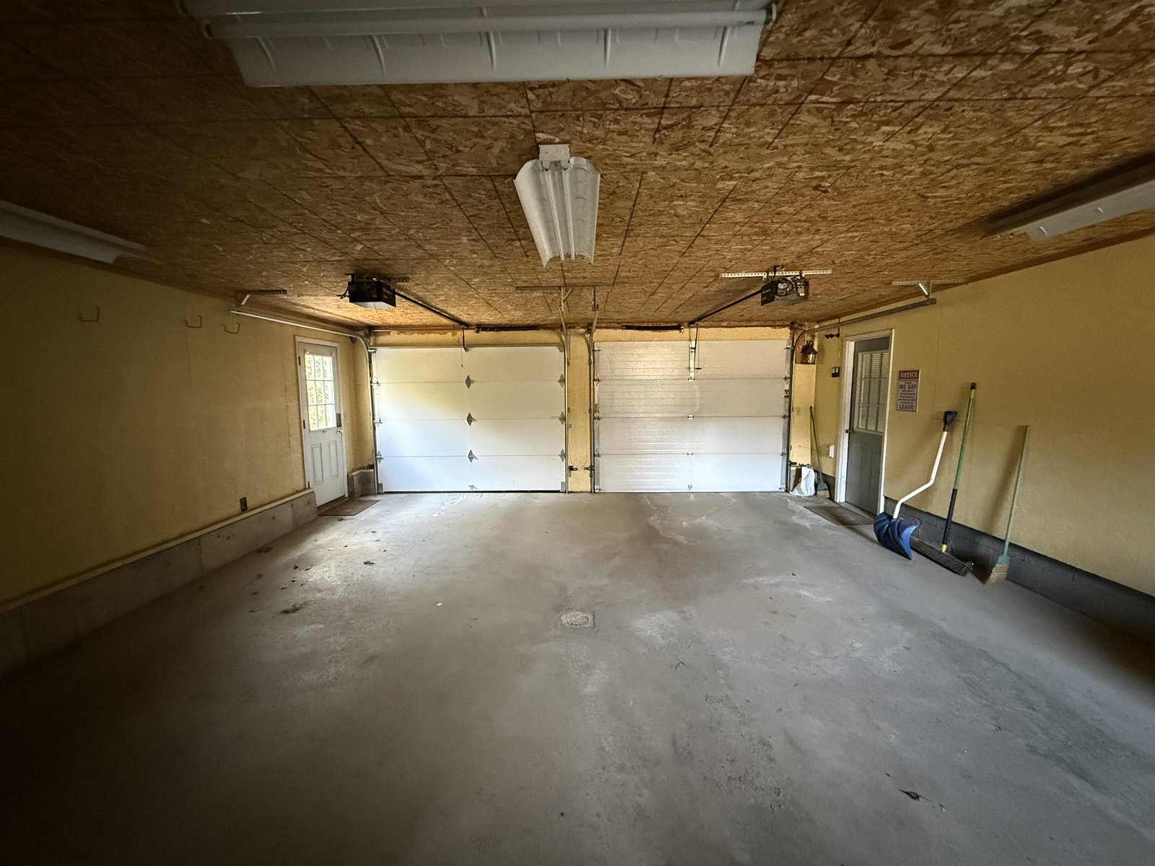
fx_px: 467
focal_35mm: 14
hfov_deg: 102.1
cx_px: 578
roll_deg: +0.2
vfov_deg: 85.7
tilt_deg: -6.3
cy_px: 433
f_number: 2.2
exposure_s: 1/60
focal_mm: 2.22
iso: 1250
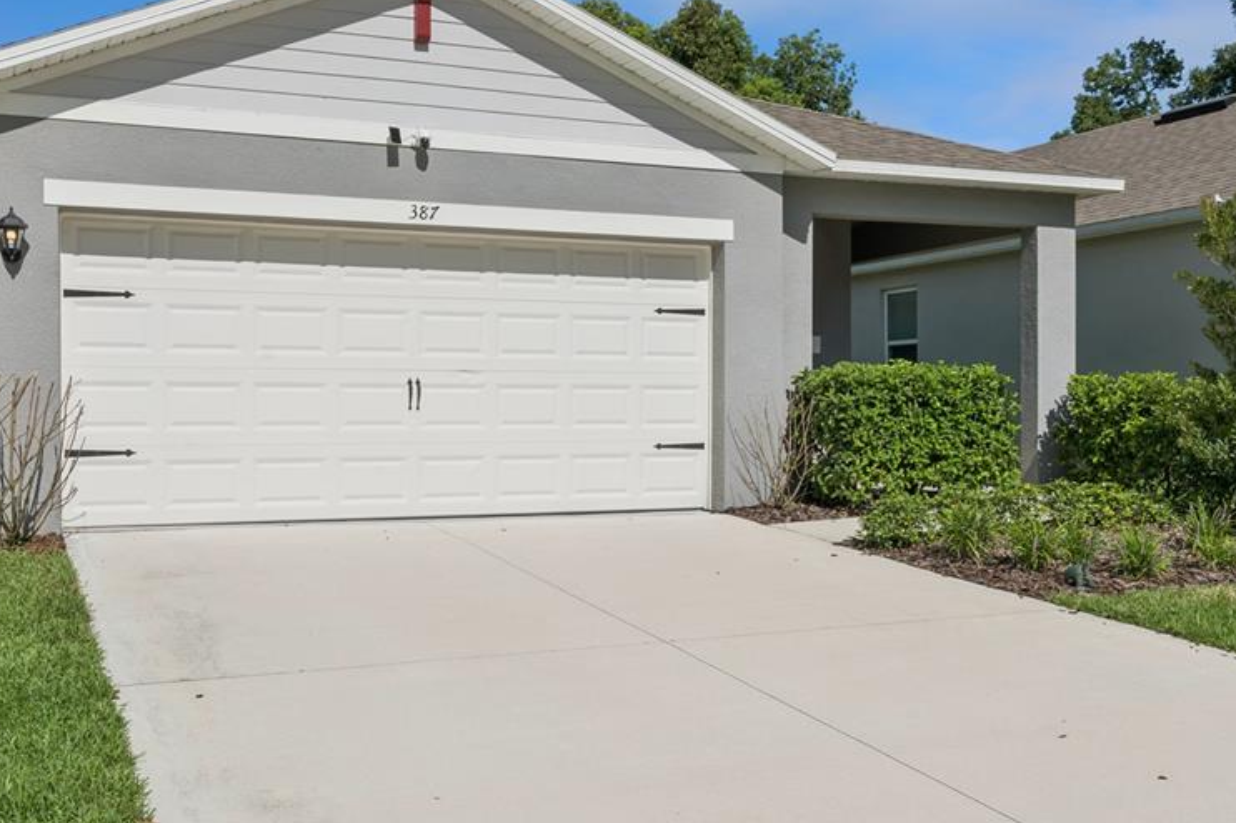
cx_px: 586
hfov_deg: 48.5
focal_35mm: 40
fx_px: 1373
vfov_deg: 33.4
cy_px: 418
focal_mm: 29
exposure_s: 1/100
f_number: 20
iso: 100
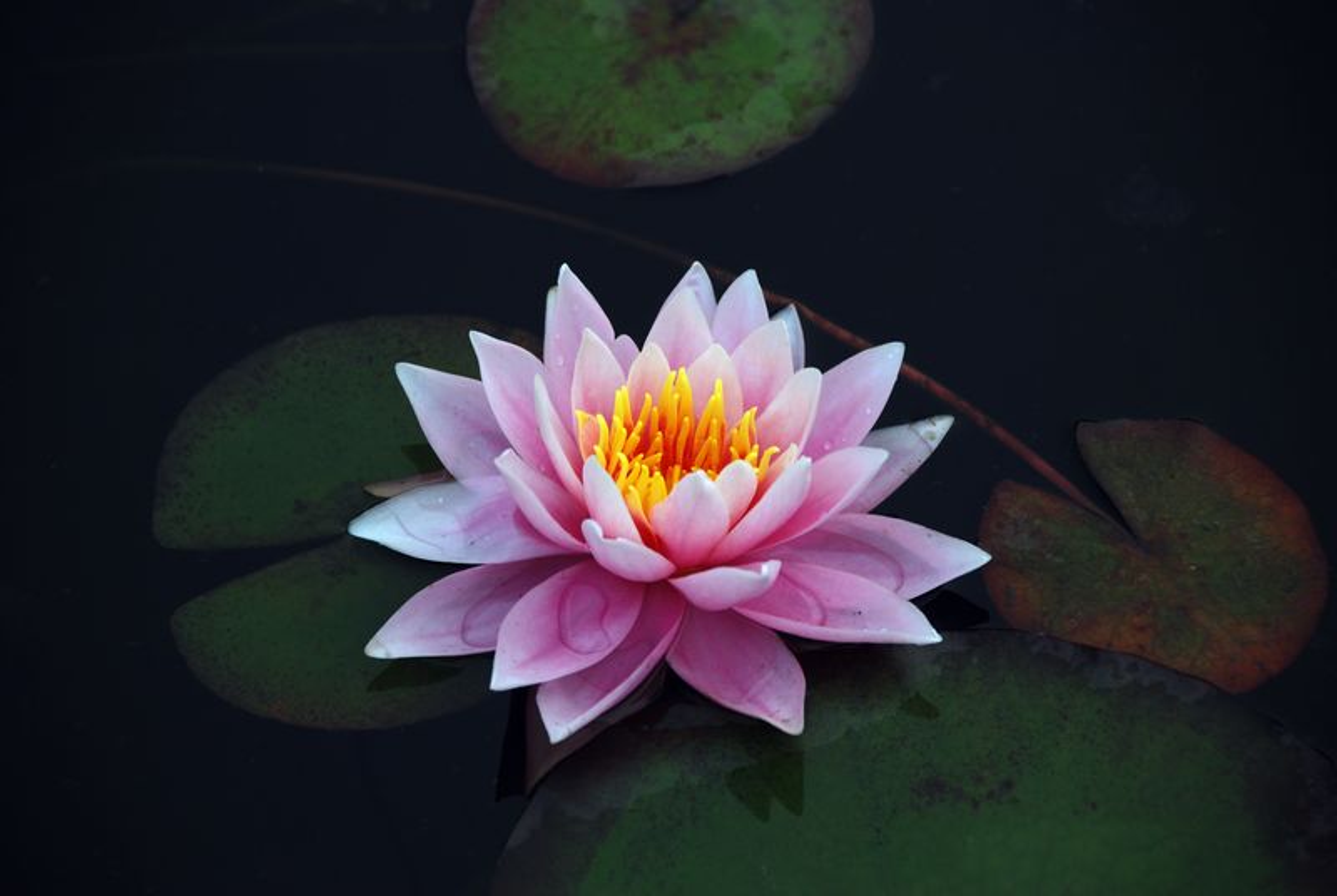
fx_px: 11158
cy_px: 448
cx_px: 668
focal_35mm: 300
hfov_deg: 6.9
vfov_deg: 4.6
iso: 100
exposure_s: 1/500
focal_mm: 200
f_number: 5.6
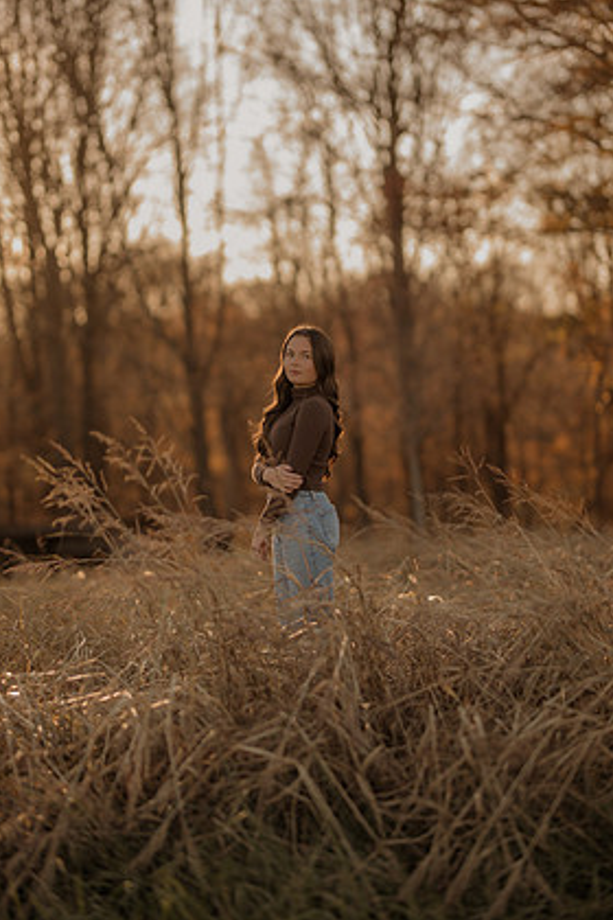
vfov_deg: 22.4
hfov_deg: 15.0
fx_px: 2324
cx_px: 293
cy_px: 434
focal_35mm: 91
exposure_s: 1/1250
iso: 200
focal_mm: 85
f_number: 1.4
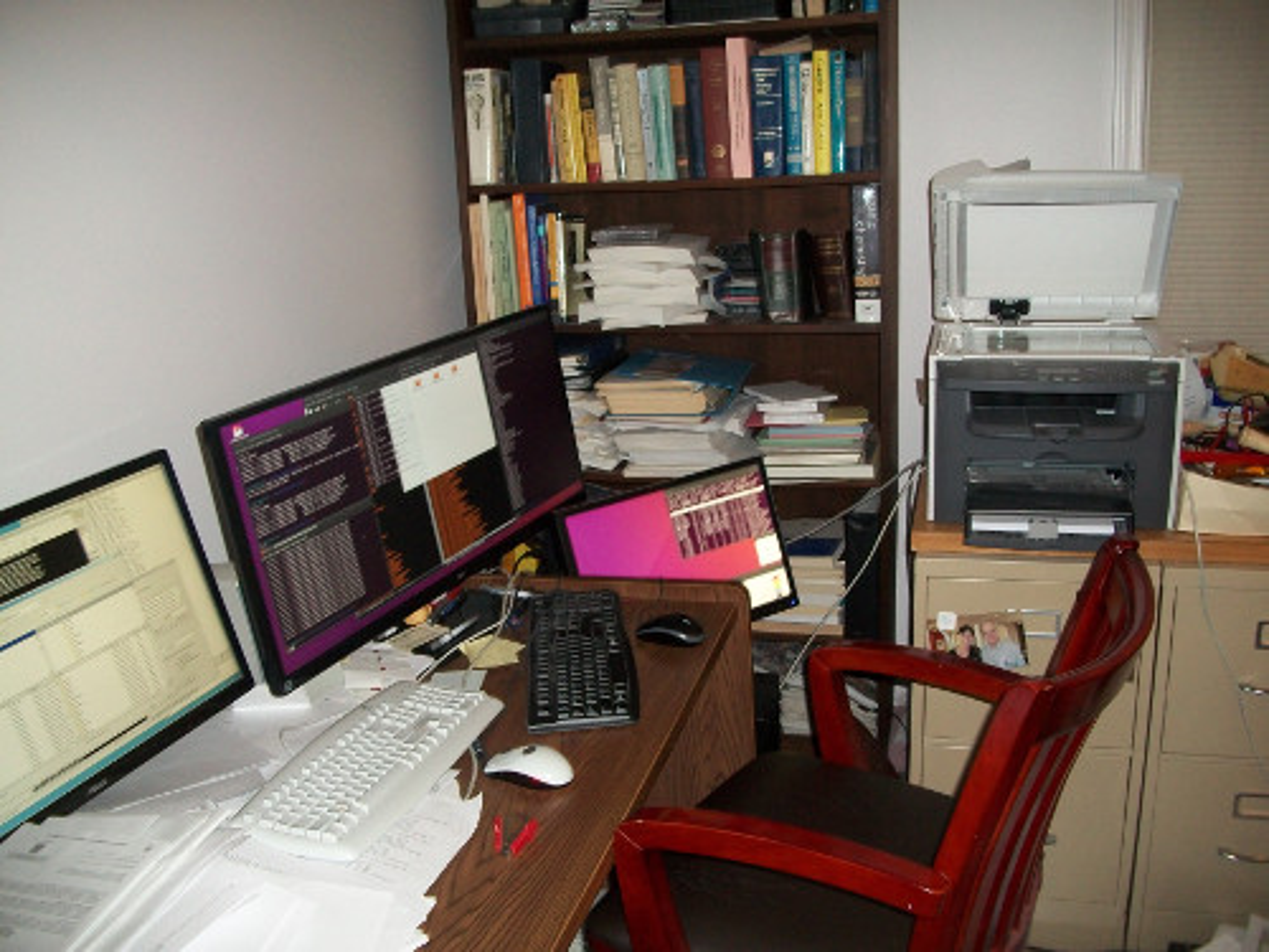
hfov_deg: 56.8
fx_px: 1173
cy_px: 476
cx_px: 634
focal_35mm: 32
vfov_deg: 44.2
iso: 160
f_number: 2.9
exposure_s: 1/30
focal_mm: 5.7
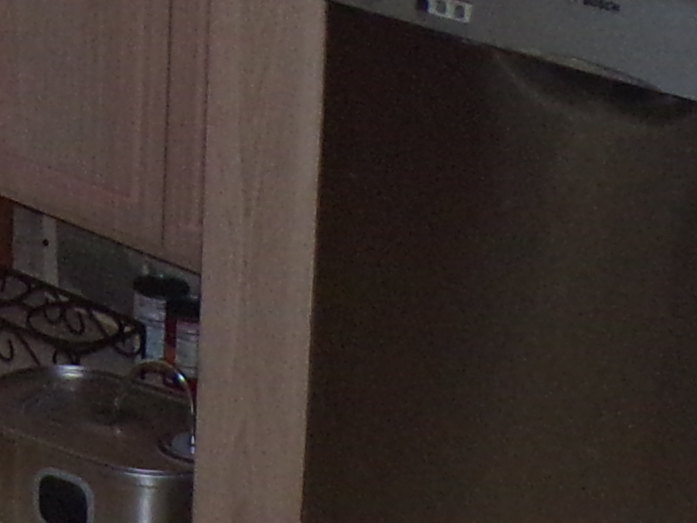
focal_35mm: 132
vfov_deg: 10.8
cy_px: -287
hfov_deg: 14.0
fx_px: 2657
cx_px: -348
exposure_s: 1/34
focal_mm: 4.3
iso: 200
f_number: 3
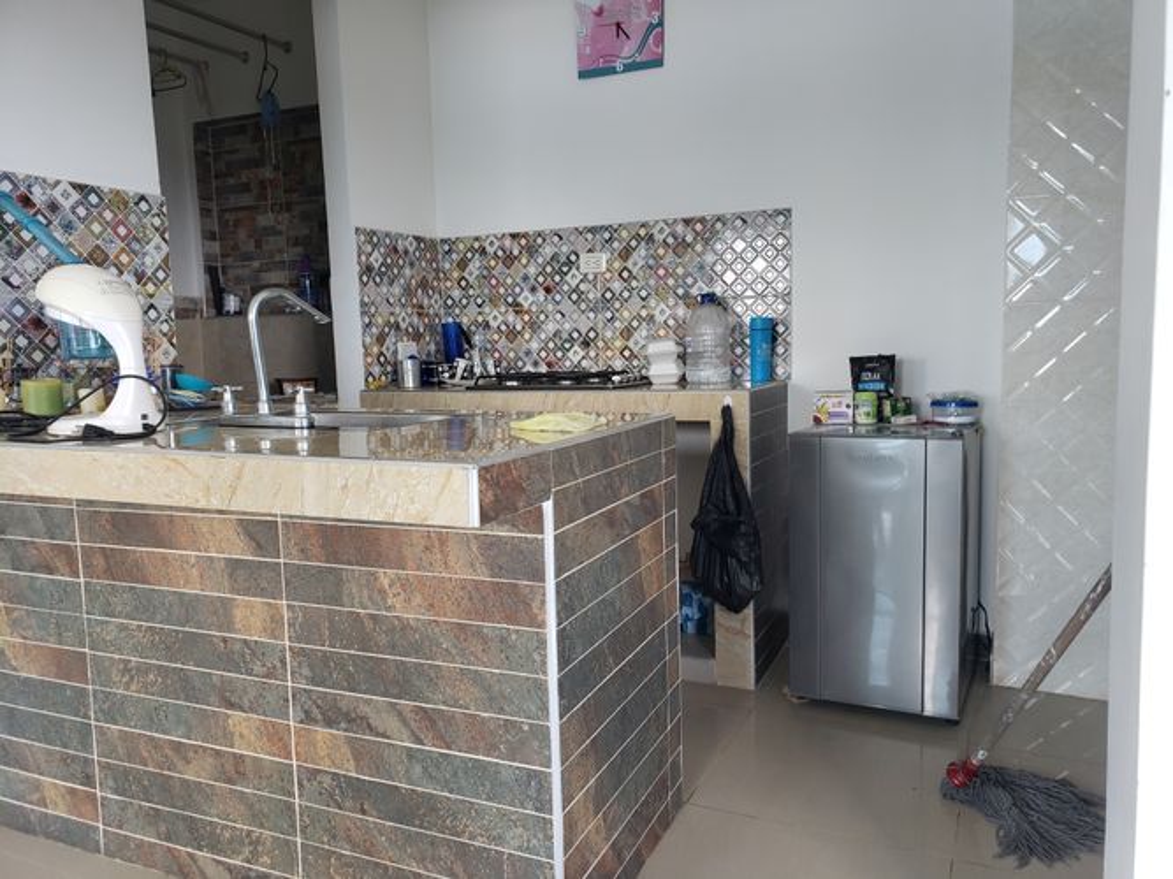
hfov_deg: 67.3
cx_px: 586
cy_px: 440
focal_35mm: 26
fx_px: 881
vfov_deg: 53.0
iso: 100
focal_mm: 4.3
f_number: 2.4
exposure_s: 1/50
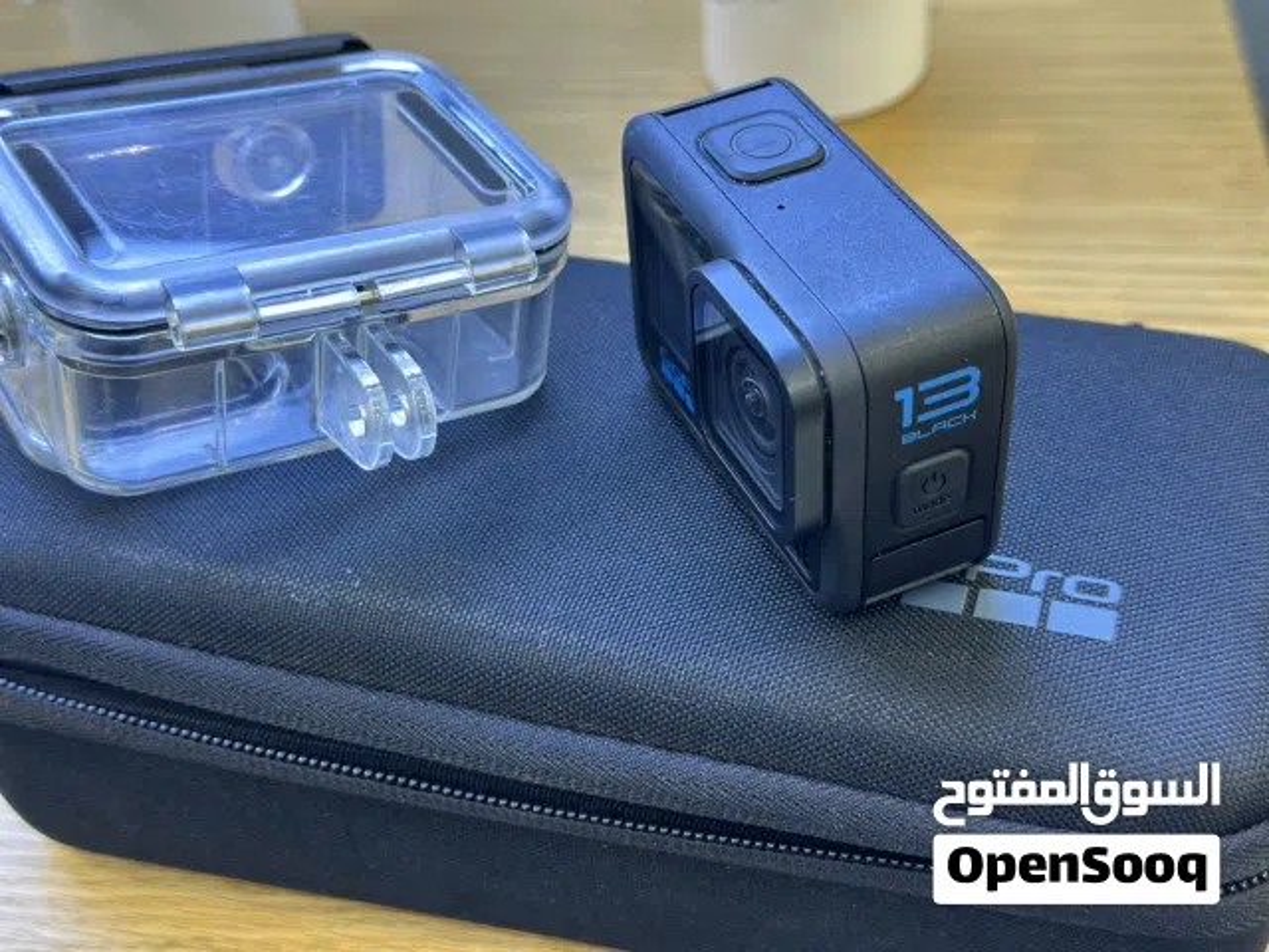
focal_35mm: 48
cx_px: 634
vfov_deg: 30.3
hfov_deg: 39.7
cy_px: 476
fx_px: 1760
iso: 64
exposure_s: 1/50
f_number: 1.78
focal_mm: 6.86
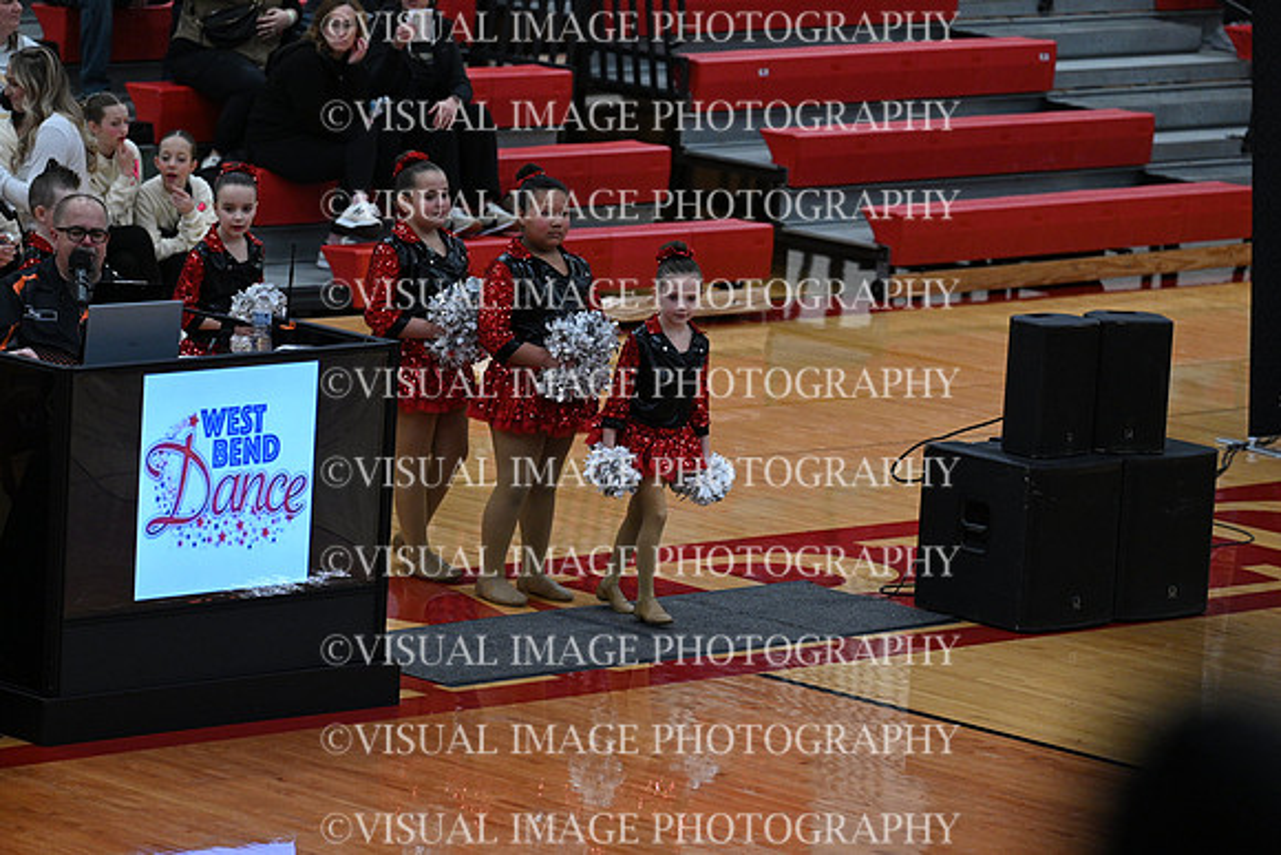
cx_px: 640
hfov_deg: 10.3
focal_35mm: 200
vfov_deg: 6.9
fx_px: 7118
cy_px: 428
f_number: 4
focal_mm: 200
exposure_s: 1/400
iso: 4000
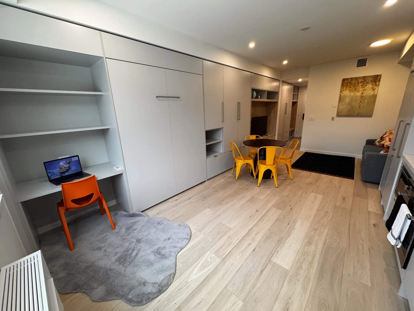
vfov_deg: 85.7
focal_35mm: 14
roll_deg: +1.7
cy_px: 156
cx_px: 207
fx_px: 167
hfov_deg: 102.1
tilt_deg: -15.1
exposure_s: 1/120
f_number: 2.2
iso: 200
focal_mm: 2.22
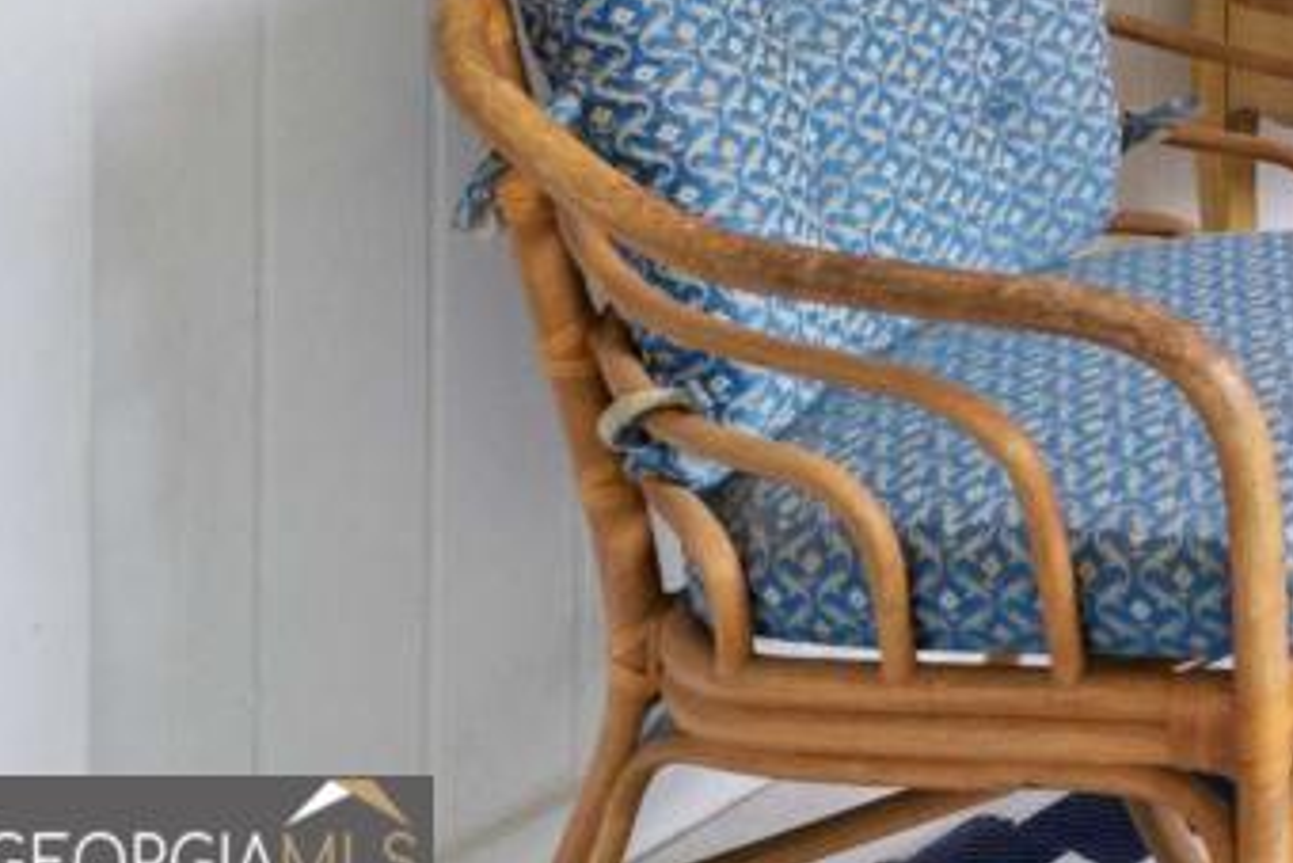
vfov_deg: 18.7
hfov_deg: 22.2
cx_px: 2255
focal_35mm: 60
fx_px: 2156
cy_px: -593
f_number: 8
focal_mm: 17
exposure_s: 1/15
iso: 250
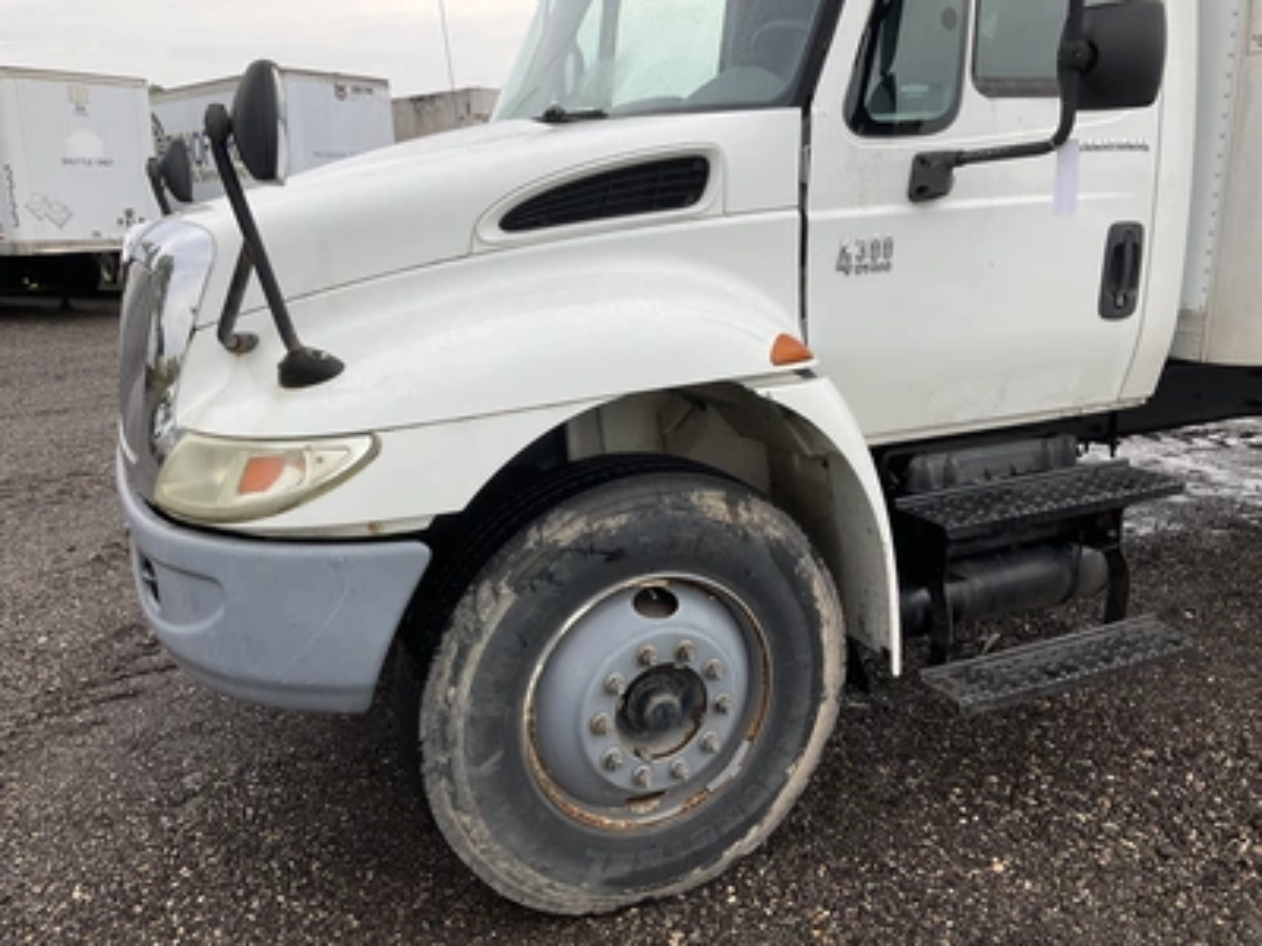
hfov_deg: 61.7
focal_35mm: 29
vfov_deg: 48.2
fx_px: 1057
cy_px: 473
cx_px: 631
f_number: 1.8
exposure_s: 1/650
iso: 25
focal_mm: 3
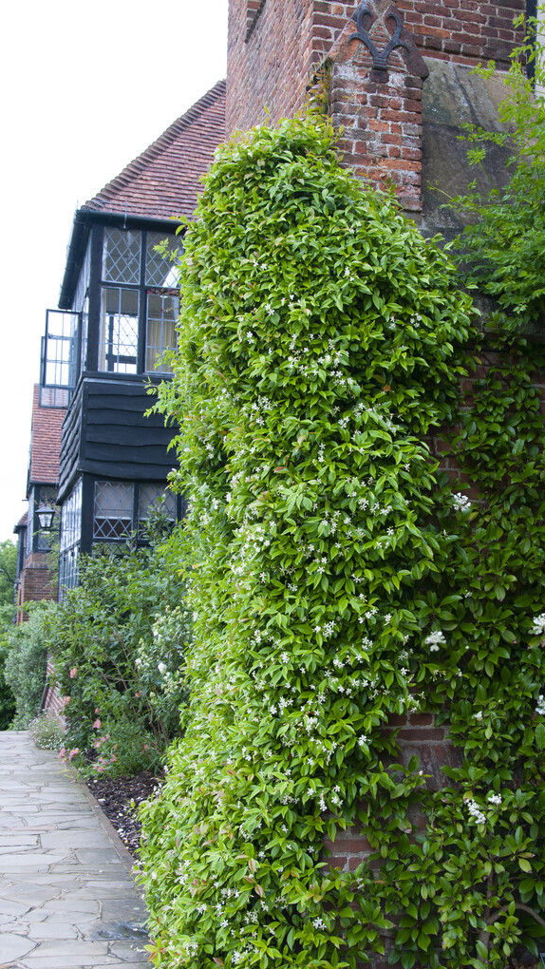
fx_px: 1092
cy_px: 484
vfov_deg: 47.8
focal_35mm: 43
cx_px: 307
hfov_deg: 28.0
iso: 200
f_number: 7.1
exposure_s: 1/60
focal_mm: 27
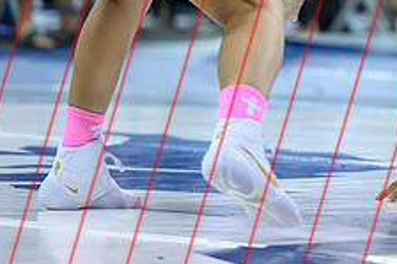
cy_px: -82
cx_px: 451
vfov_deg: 3.7
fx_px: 4055
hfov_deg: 5.6
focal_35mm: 368
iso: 3200
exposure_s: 1/800
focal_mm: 130
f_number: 2.8
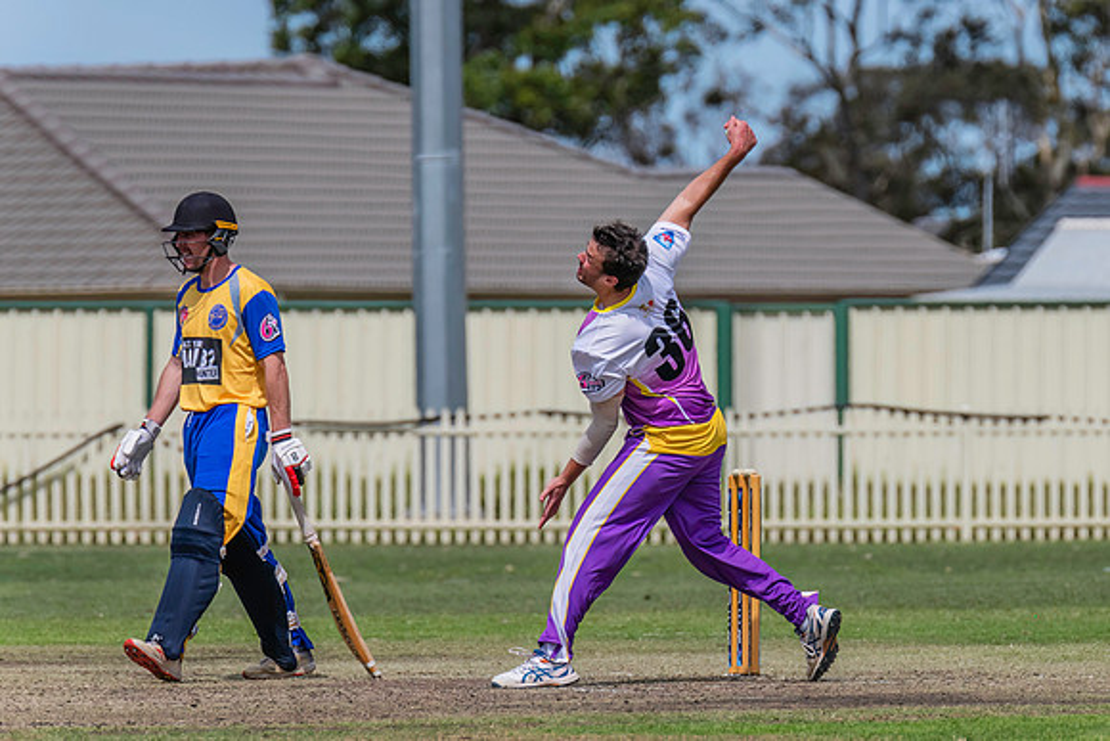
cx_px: 604
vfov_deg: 2.4
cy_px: 344
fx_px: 17395
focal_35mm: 564
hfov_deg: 3.7
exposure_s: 1/2500
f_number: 9
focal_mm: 500
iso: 800
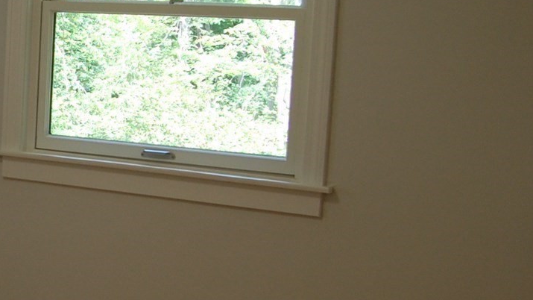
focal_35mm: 81
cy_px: 140
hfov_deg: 23.7
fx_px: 1145
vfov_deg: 14.9
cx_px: -122
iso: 400
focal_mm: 18
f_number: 5
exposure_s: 1/100
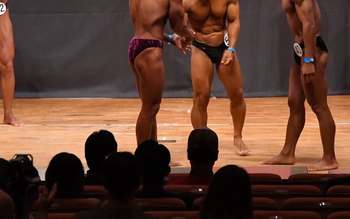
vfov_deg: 4.3
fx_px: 2929
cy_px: 85
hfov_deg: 6.8
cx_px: 185
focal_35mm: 307
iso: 9000
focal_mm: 145
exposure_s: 1/400
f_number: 5.6
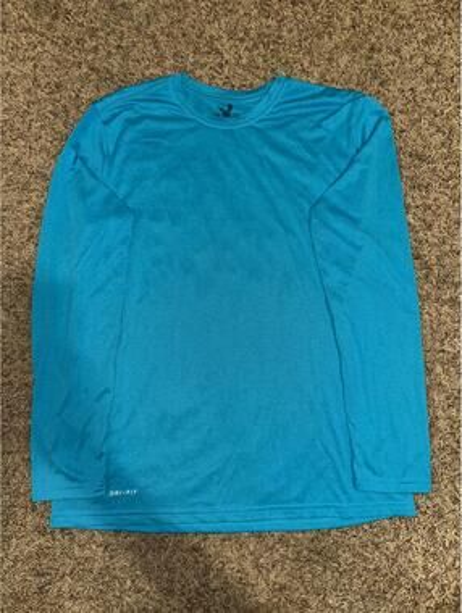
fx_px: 426
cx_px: 231
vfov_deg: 71.5
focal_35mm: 24
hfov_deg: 56.9
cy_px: 306
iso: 80
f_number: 1.78
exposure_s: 1/21
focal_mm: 6.86
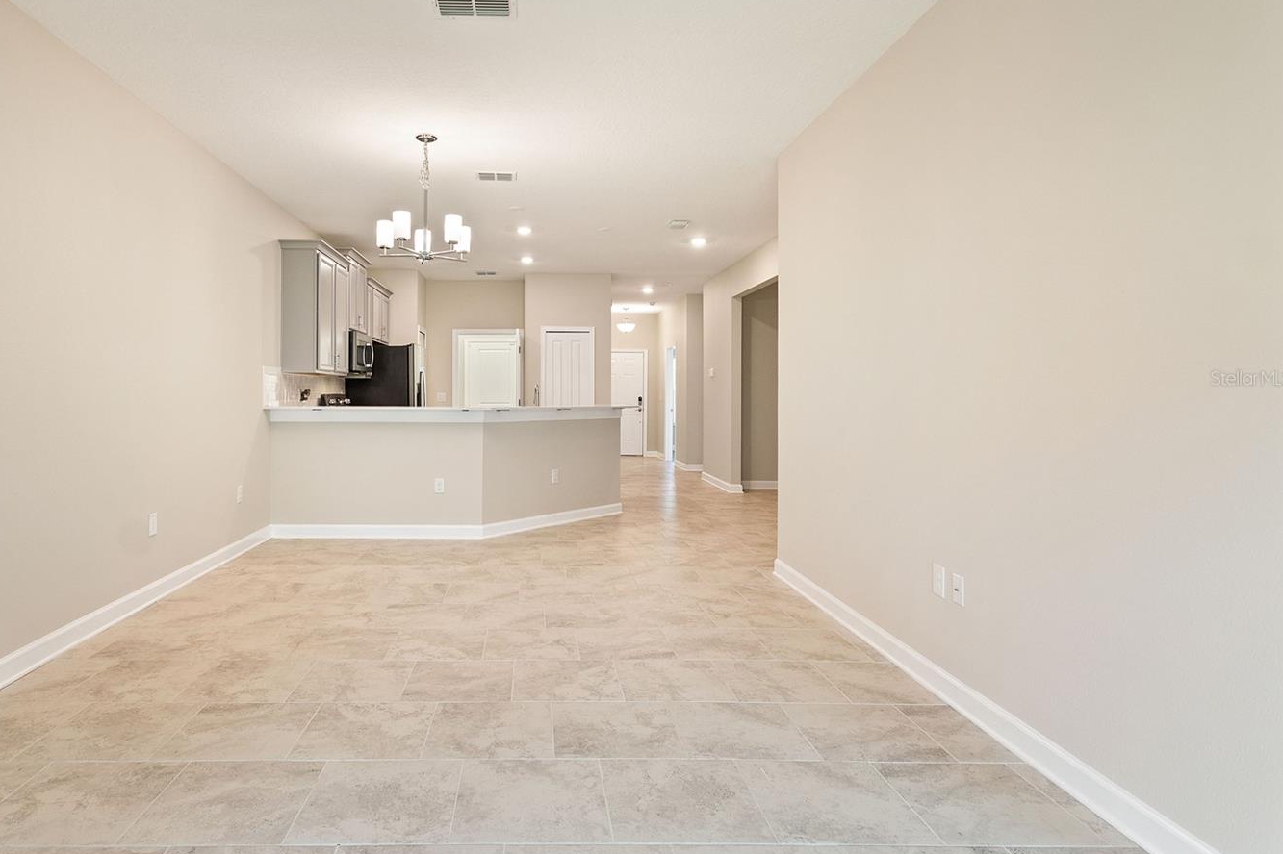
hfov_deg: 89.1
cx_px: 526
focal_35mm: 18
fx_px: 641
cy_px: 378
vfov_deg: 67.1
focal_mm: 10
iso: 400
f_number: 4.5
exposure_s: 1/10
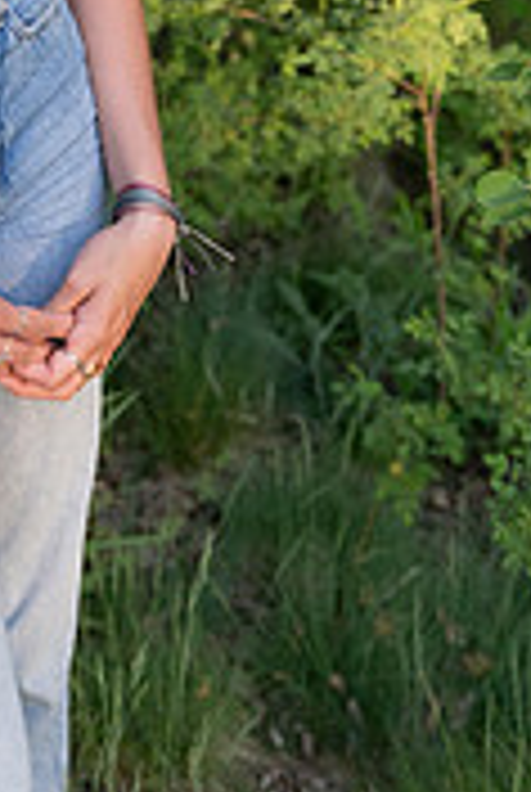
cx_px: 76
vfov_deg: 24.4
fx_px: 1631
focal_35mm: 74
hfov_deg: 18.3
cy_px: -189
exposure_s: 1/320
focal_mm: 29
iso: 800
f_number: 3.2
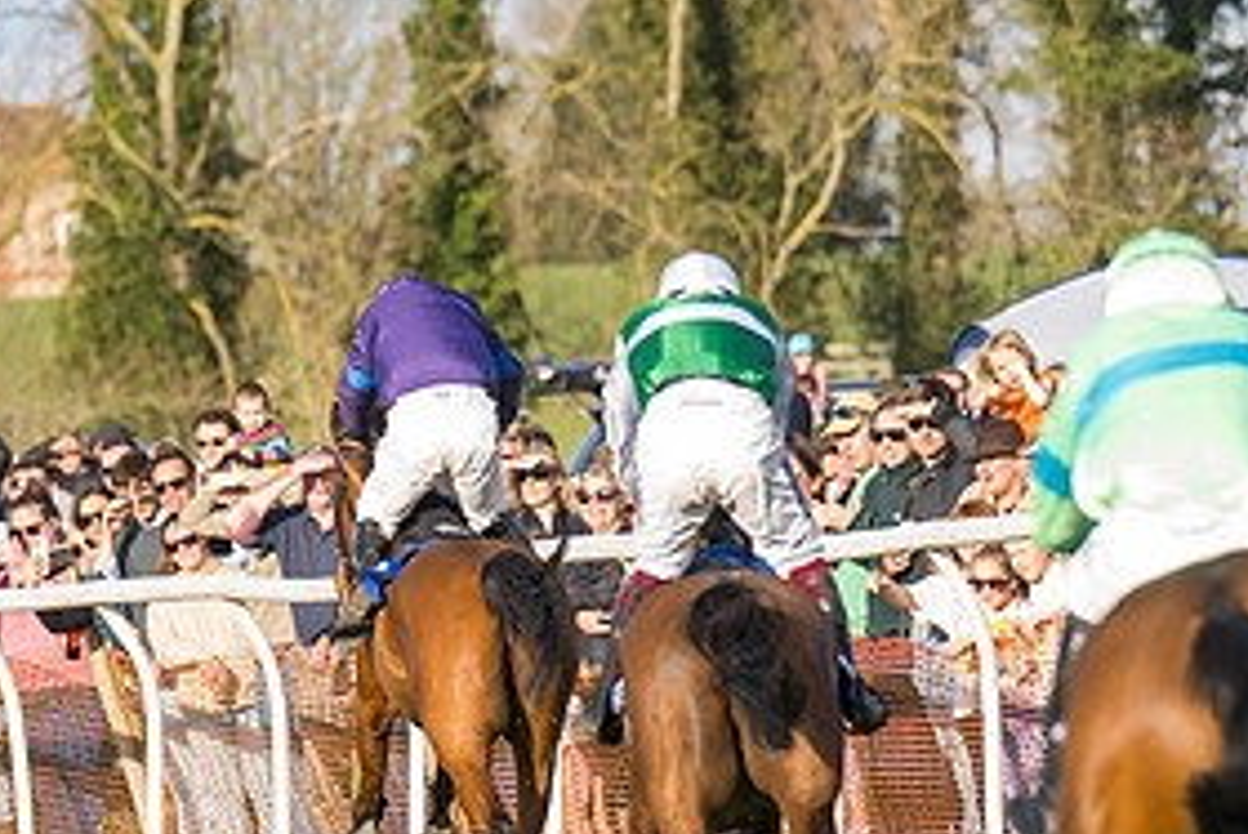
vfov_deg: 1.4
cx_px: -82
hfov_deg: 2.1
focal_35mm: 960
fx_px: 33296
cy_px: 593
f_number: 4
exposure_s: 1/1600
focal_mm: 200
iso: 400
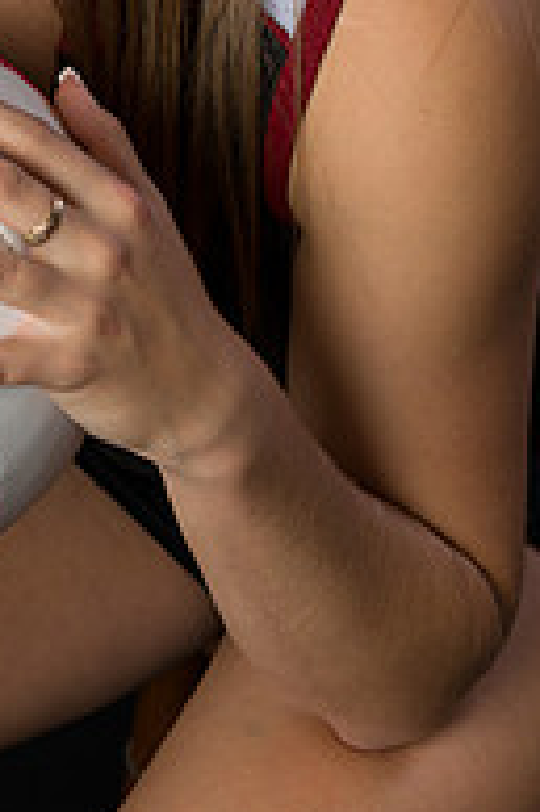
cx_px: -59
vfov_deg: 17.1
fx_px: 2614
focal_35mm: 116
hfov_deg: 11.6
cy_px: -96
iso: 100
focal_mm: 50
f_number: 7.1
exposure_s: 1/200
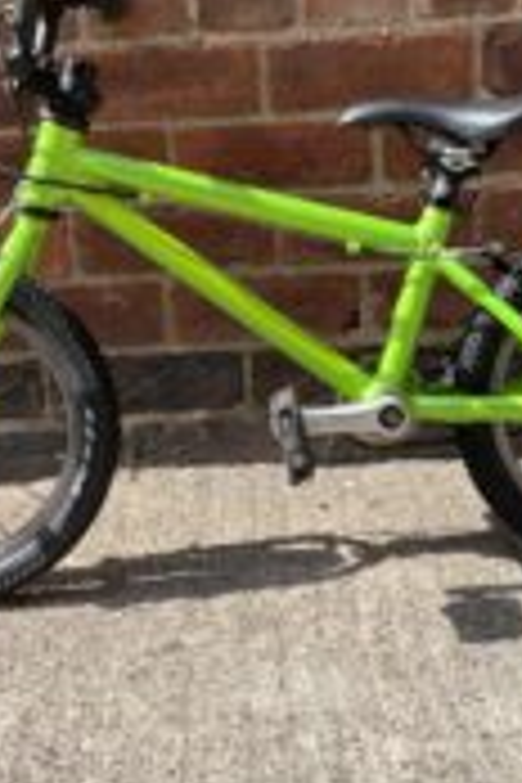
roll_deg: +4.3
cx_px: 333
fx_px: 1218
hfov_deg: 24.1
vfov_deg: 35.4
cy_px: 284
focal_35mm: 56
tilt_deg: -15.3
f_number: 1.6
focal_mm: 4.2
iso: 32
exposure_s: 1/1453
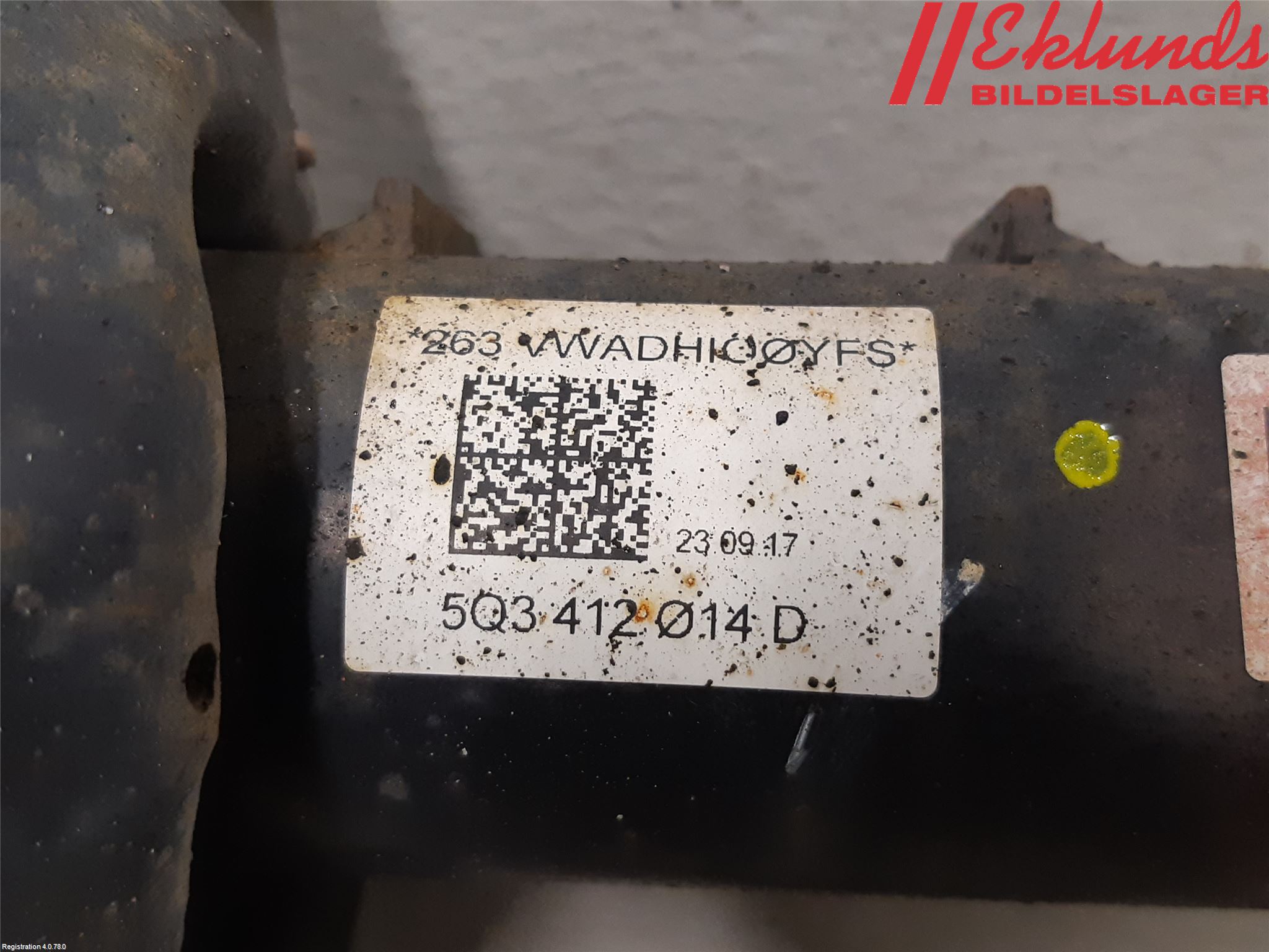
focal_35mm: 26
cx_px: 634
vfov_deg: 53.1
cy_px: 476
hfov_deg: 67.3
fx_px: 953
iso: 160
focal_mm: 3.93
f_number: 1.7
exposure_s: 1/50
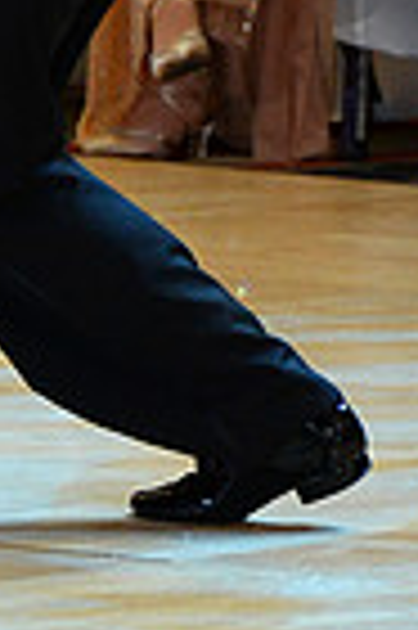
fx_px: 14107
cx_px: -344
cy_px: -266
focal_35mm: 808
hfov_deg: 1.7
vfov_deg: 2.6
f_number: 5.6
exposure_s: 1/250
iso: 5000
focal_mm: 195
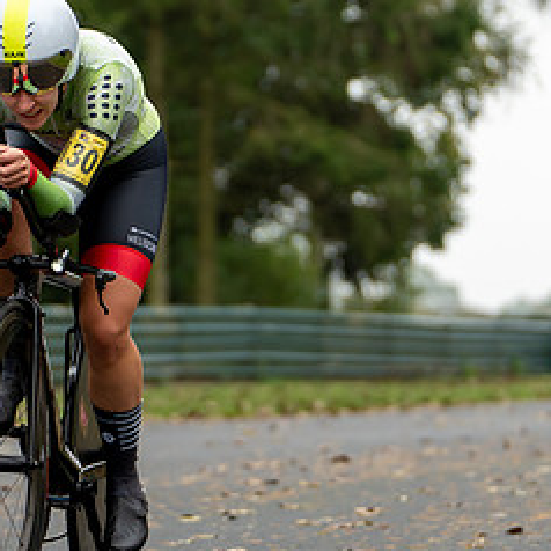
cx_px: 85
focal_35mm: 309
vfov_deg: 5.7
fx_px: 5565
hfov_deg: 5.7
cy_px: 282
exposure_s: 1/1250
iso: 640
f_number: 2.8
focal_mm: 107
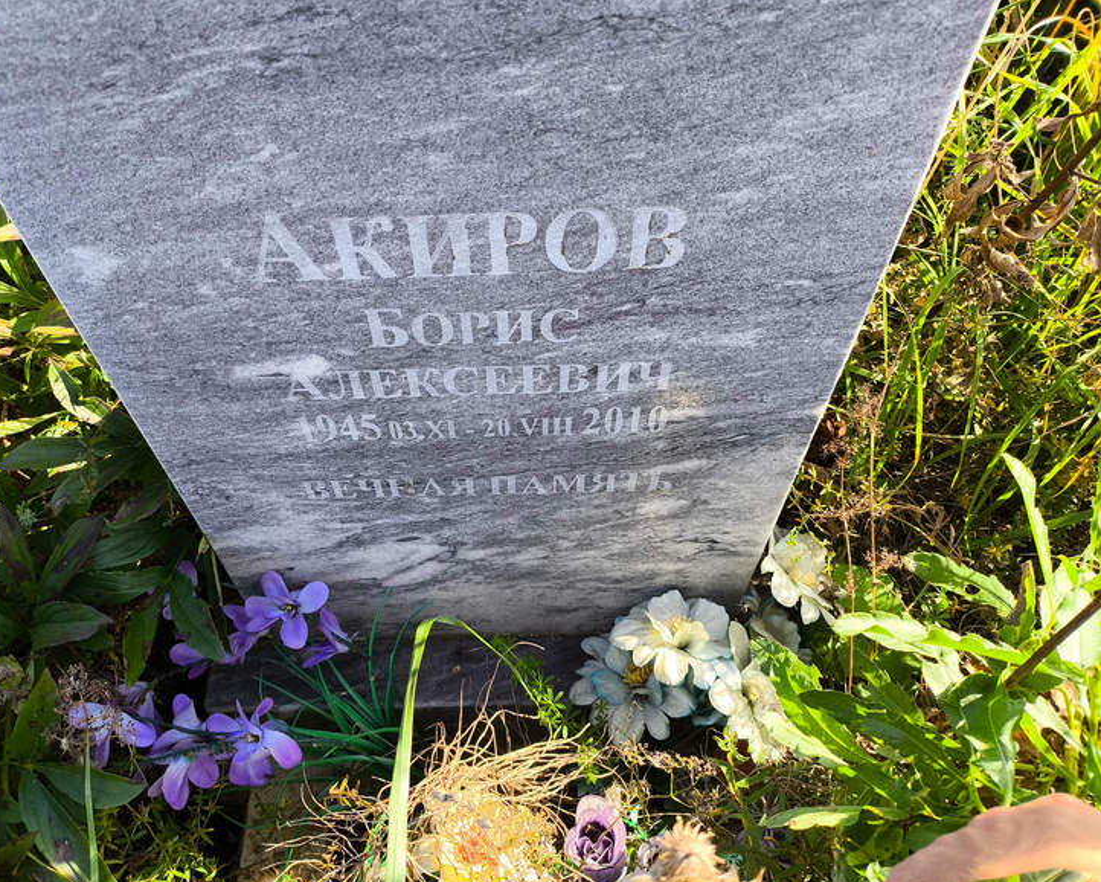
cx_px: 493
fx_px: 880
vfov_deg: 53.2
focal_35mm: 27
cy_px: 430
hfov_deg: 63.9
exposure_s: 1/373
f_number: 1.7
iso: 50
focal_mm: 4.71
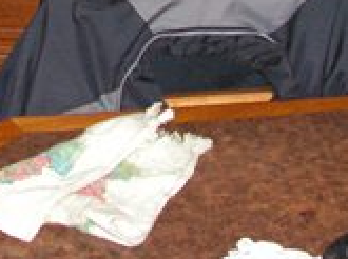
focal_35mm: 140
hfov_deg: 14.0
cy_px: -208
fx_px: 1404
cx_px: 53
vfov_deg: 10.0
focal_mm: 6
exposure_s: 1/40
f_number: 3.2
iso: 160
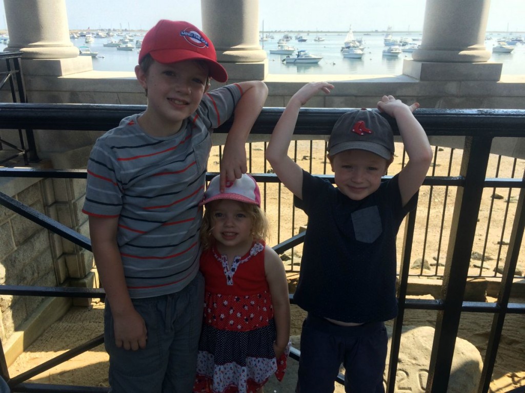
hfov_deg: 61.7
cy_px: 196
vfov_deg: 48.2
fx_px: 440
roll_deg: +0.3
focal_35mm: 29
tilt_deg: -20.3
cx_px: 262
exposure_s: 1/720
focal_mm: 4.15
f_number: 2.2
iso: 32
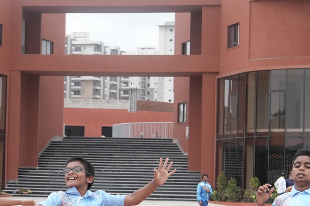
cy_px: 149
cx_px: 103
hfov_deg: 15.9
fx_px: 1111
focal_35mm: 129
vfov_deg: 10.6
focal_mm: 35
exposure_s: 1/1600
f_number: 5.6
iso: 400
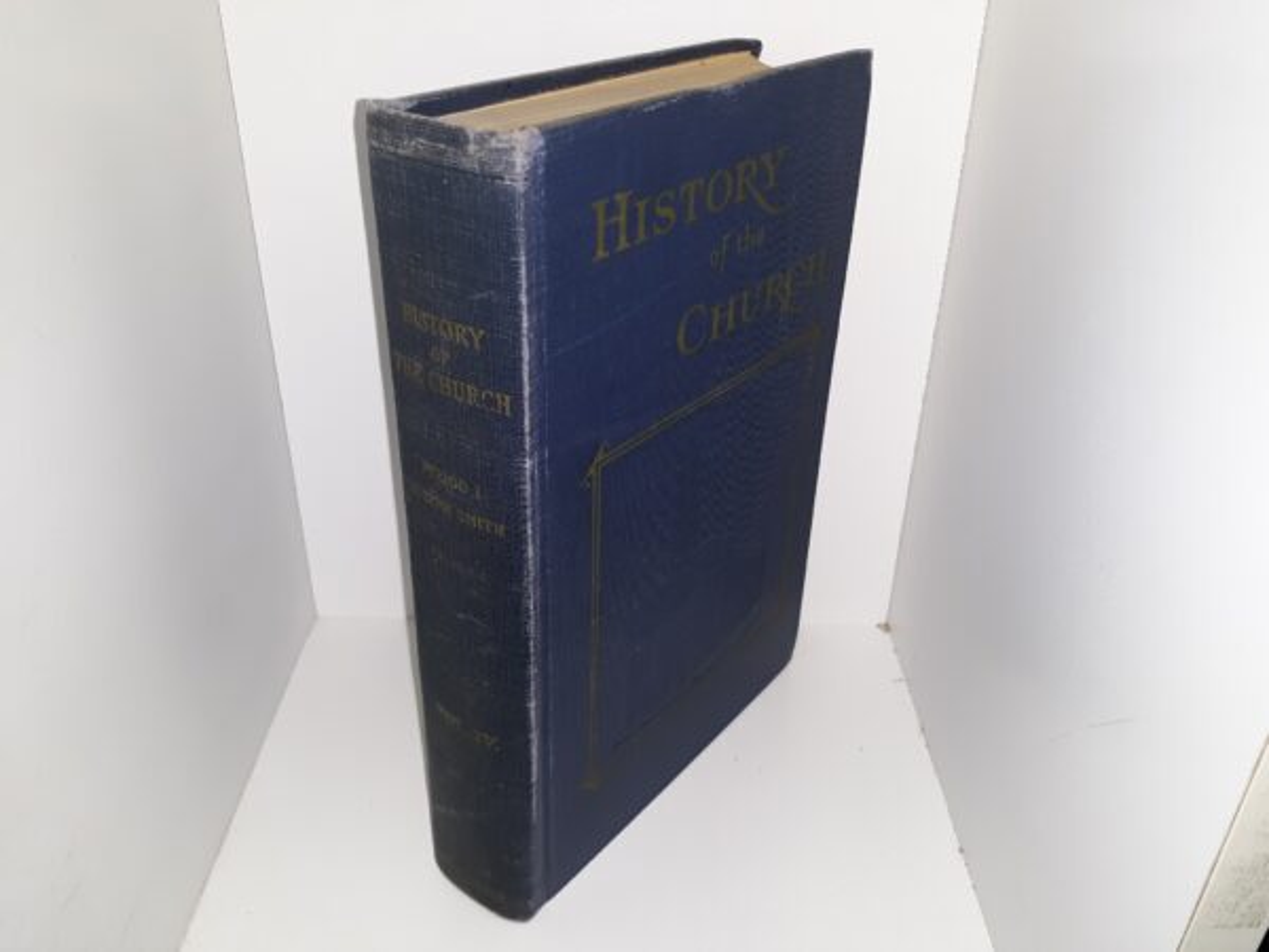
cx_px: 634
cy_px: 476
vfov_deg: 49.7
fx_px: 1026
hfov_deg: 63.4
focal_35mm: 28
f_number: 1.7
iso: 64
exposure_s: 1/120
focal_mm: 3.7
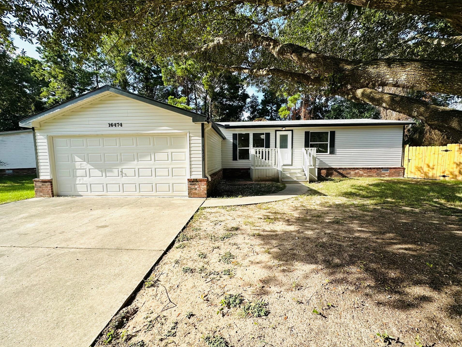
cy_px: 176
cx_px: 228
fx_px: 200
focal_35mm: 15
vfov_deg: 81.8
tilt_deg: -5.9
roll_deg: +0.3
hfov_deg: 98.2
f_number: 2.2
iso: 40
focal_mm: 2.22
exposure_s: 1/1092
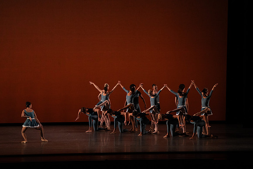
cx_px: 126
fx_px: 1153
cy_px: 84
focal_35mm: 164
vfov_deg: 8.4
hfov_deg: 12.5
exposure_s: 1/400
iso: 5000
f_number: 9
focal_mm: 164
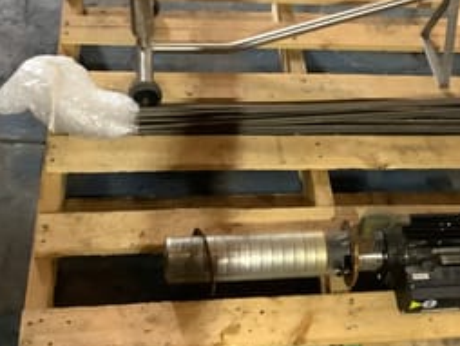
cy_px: 104
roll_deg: -8.2
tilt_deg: -42.4
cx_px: 304
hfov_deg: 31.4
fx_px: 811
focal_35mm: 61
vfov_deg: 23.9
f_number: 2.4
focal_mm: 3.3
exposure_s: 1/33
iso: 400
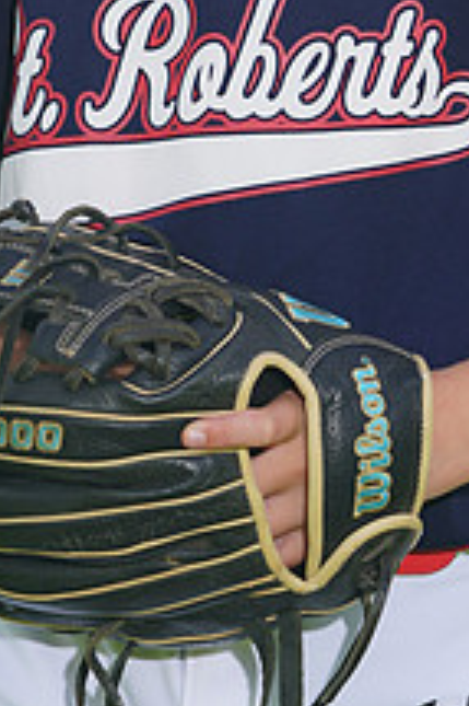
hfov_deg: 2.1
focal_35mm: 642
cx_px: 307
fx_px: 12565
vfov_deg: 3.2
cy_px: -164
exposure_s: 1/250
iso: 160
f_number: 8
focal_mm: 238
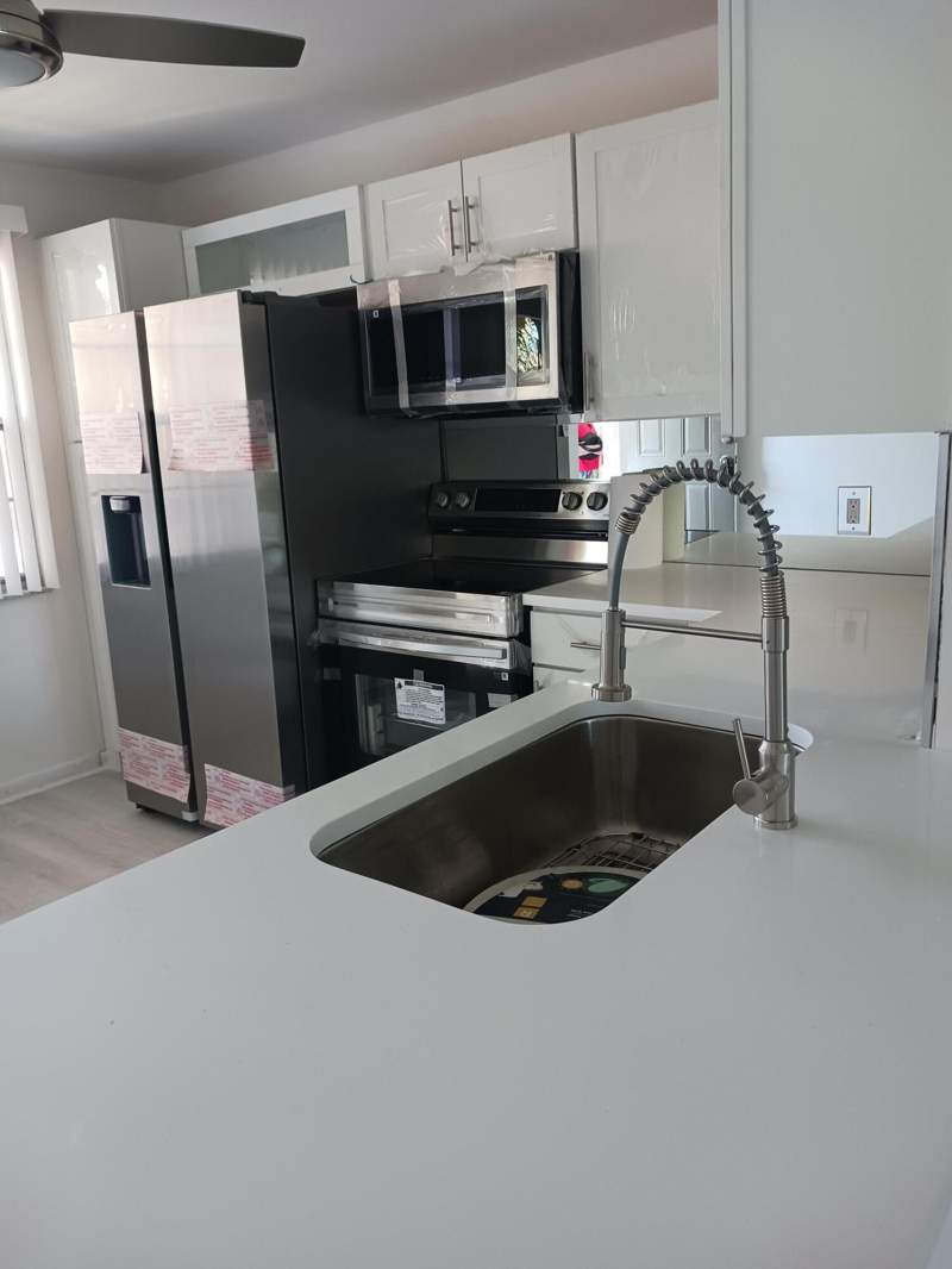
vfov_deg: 65.3
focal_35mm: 27
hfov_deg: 51.4
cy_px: 634
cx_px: 476
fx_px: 990
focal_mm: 4
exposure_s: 1/30
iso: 200
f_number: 1.8
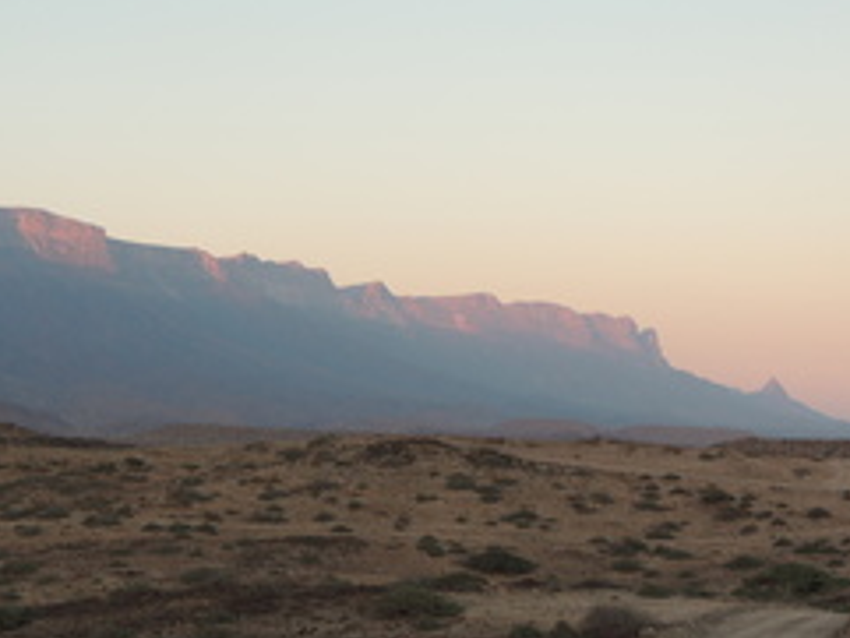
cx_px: 272
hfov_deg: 24.3
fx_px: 1965
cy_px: 407
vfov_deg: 18.4
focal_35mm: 80
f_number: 3.7
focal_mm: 9.8
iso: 100
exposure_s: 1/100
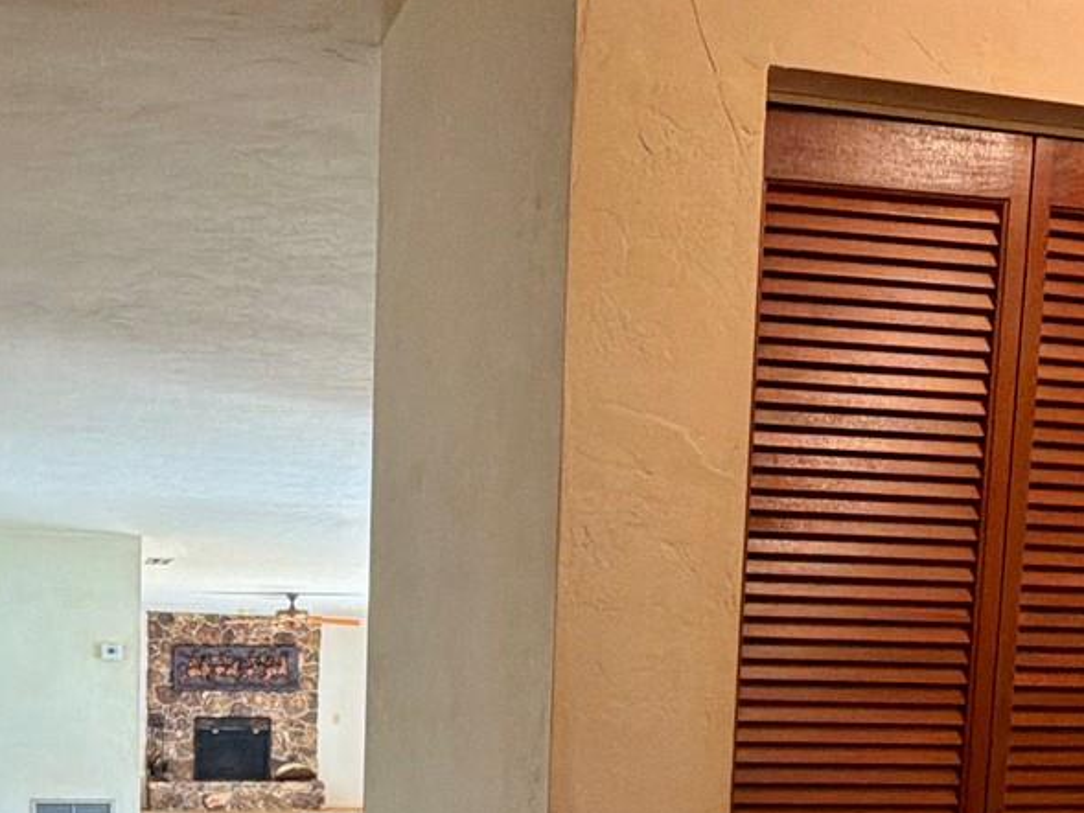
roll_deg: +0.0
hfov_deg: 46.9
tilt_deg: -3.7
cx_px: 248
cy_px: 793
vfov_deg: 34.7
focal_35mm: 38
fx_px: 1190
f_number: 2.2
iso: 320
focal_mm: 2.22
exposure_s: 1/60
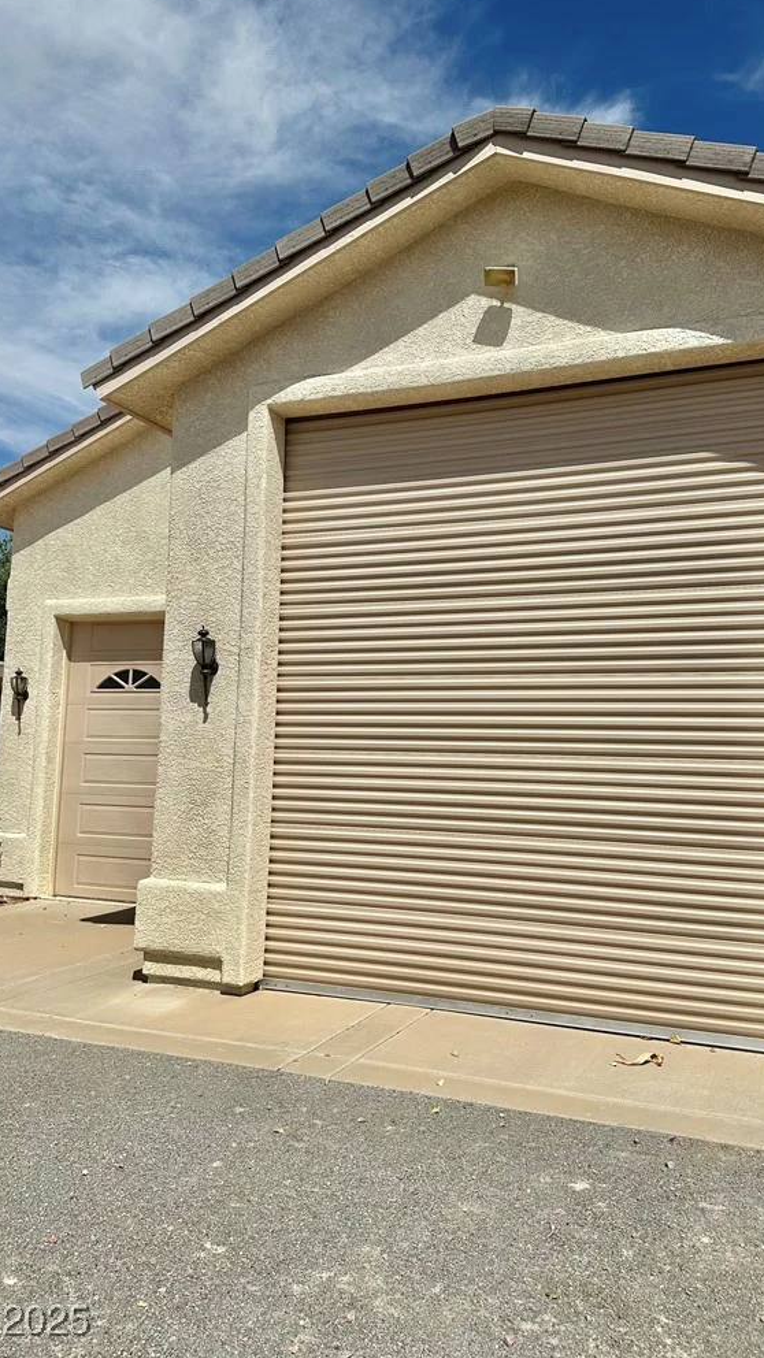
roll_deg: -2.5
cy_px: 658
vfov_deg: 69.8
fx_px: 972
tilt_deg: +7.4
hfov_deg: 42.8
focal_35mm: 27
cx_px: 430
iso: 80
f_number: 1.78
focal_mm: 6.86
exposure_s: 1/13699
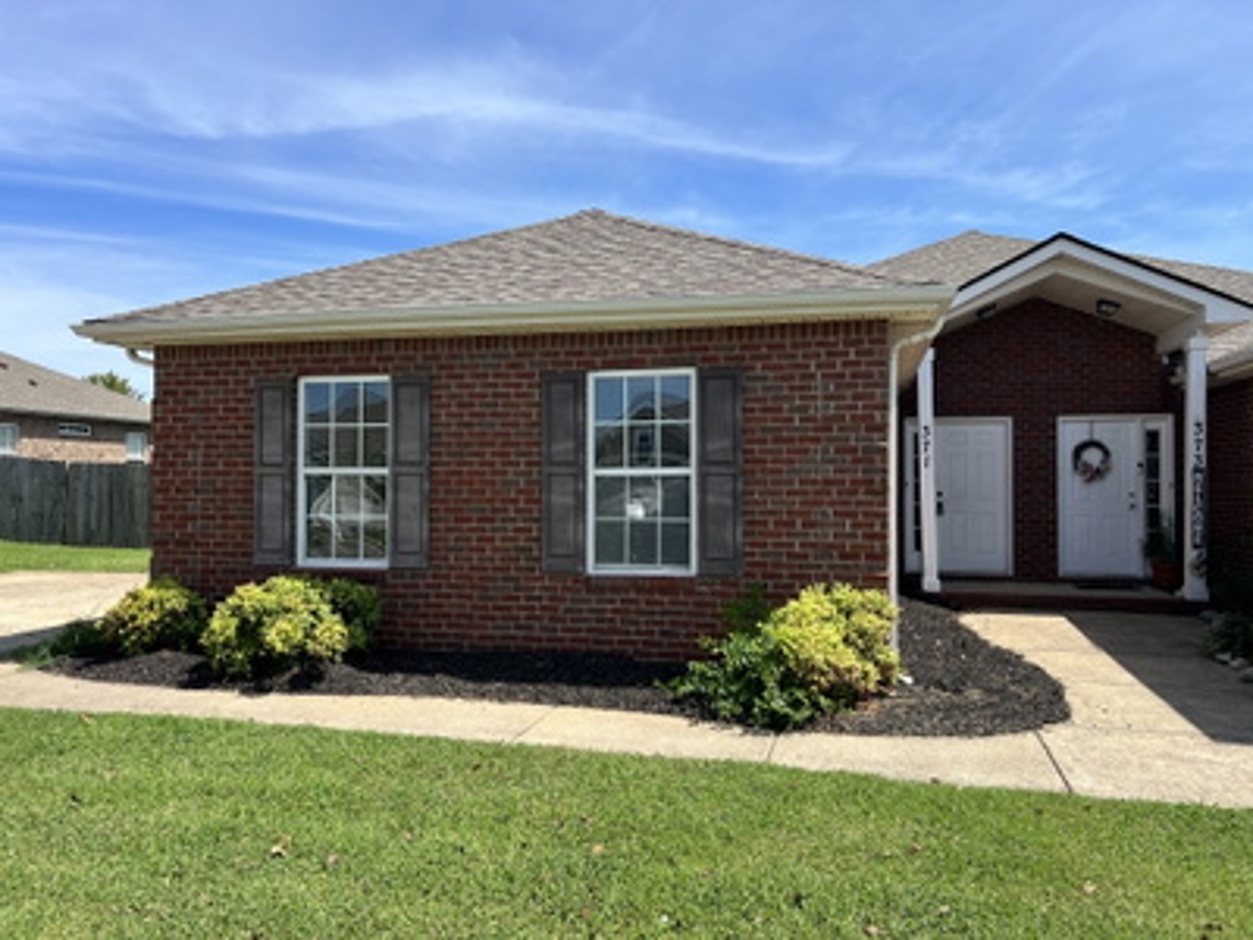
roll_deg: -0.1
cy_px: 470
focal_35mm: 26
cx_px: 626
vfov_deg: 53.1
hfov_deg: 67.3
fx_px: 941
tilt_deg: +0.3
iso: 50
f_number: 1.5
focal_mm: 5.7
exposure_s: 1/2632
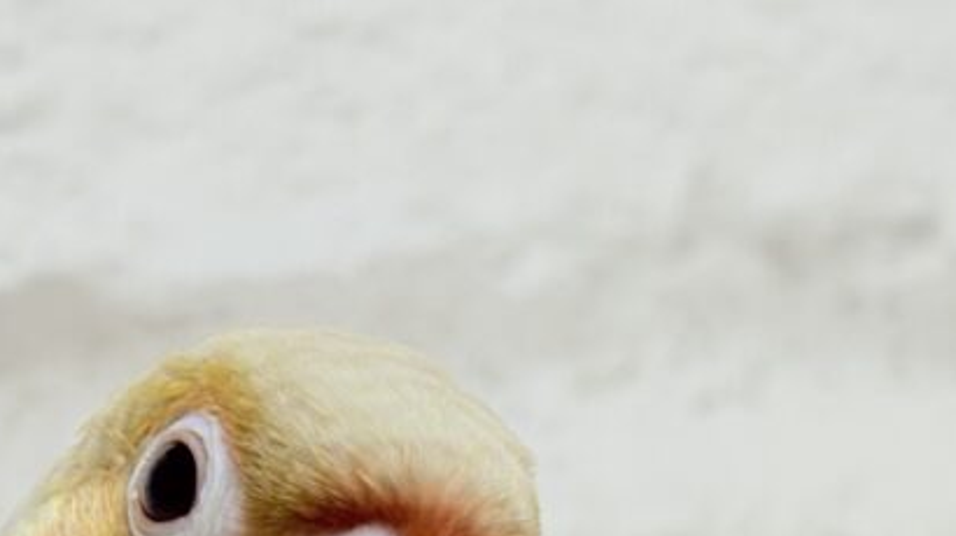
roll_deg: +1.5
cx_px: 184
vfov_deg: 7.2
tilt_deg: -4.5
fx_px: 4205
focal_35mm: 166
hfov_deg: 12.9
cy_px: 823
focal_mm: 5.96
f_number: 1.6
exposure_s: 1/100
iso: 64
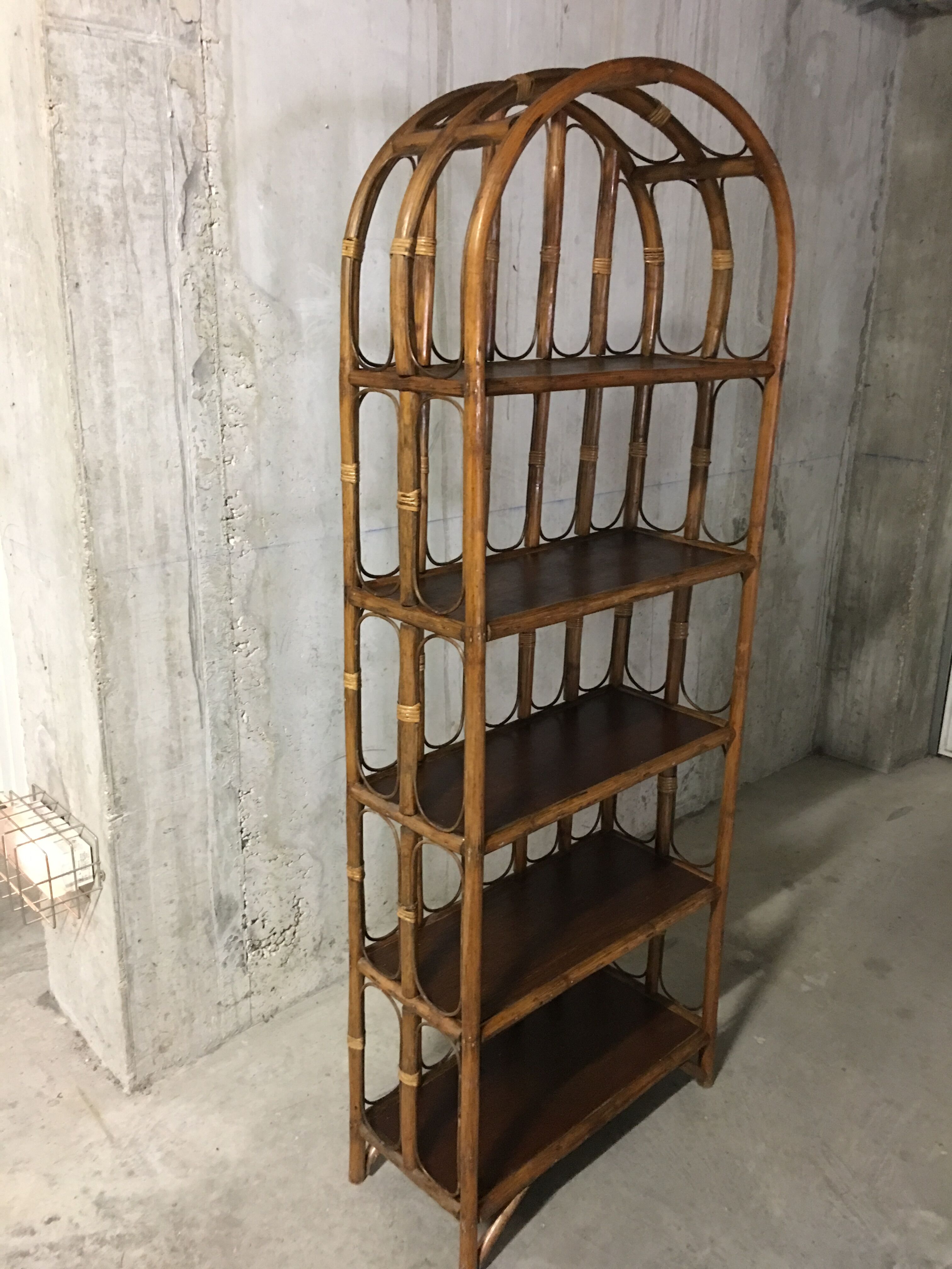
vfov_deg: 61.7
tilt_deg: -16.1
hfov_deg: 48.2
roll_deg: -1.3
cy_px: 634
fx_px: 1063
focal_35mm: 29
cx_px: 476
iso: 125
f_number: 2.2
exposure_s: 1/4
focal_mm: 4.15
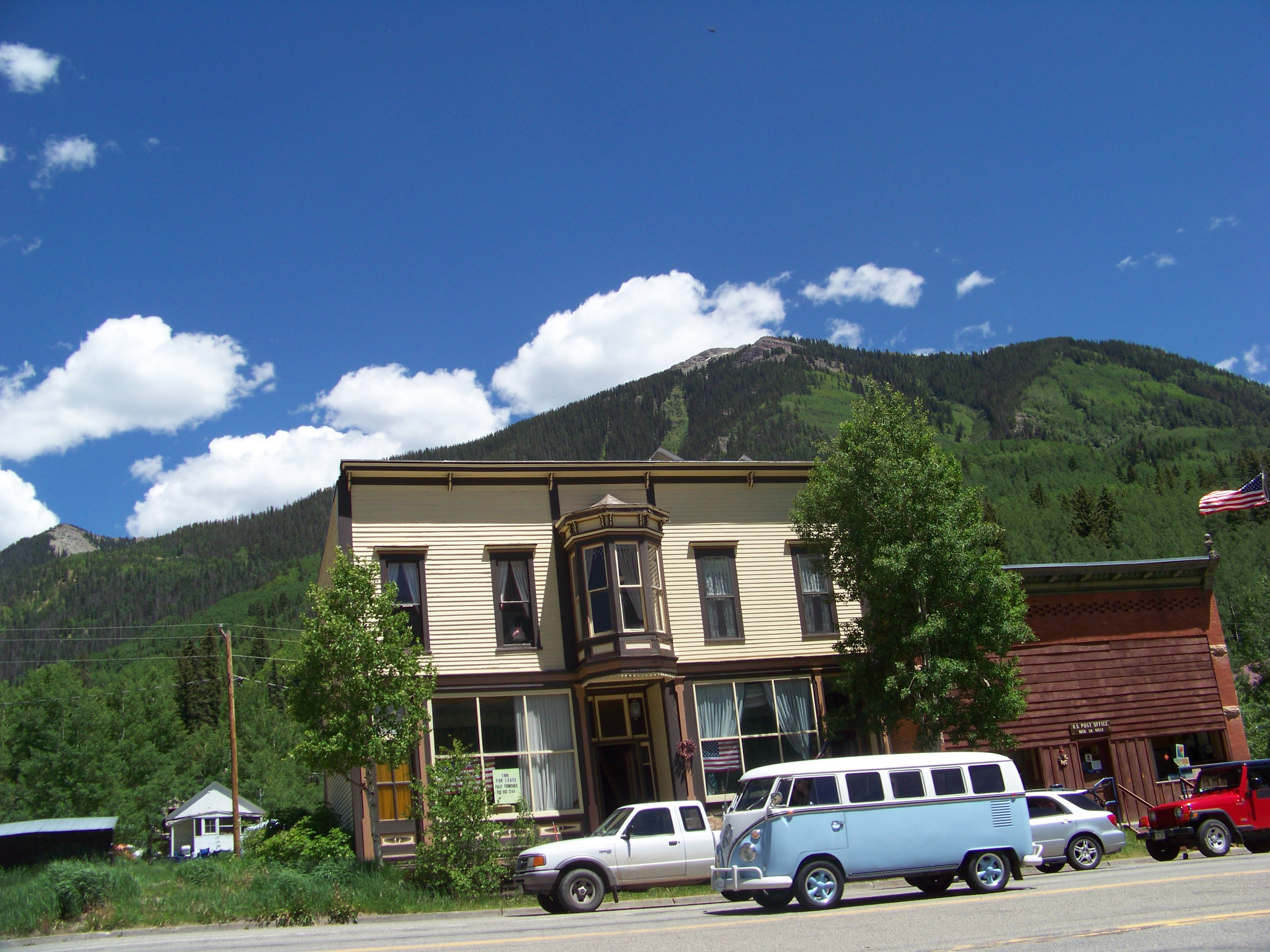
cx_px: 635
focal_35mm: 36
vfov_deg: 39.7
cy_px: 476
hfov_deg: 51.4
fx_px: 1321
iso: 65
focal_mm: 5.85
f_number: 4
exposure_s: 1/640
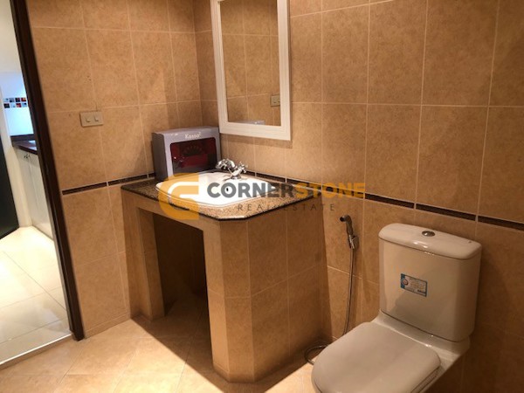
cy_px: 196
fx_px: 424
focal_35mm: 28
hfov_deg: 63.4
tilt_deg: -17.2
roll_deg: +2.9
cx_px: 262
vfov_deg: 49.7
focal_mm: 4
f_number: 1.8
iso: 40
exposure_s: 1/17
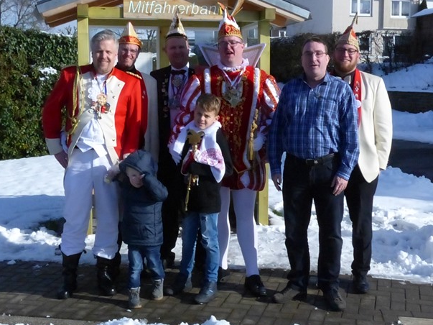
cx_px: 218
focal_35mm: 56
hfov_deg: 34.4
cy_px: 164
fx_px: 700
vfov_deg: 26.1
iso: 1600
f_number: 8
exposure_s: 1/3200
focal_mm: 9.9
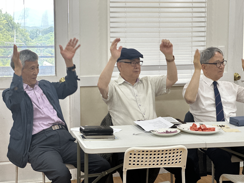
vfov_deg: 19.1
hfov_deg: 25.3
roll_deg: +0.0
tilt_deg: -5.9
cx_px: 122
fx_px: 543
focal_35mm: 77
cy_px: 92
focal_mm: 9
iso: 125
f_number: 2.8
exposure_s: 1/40
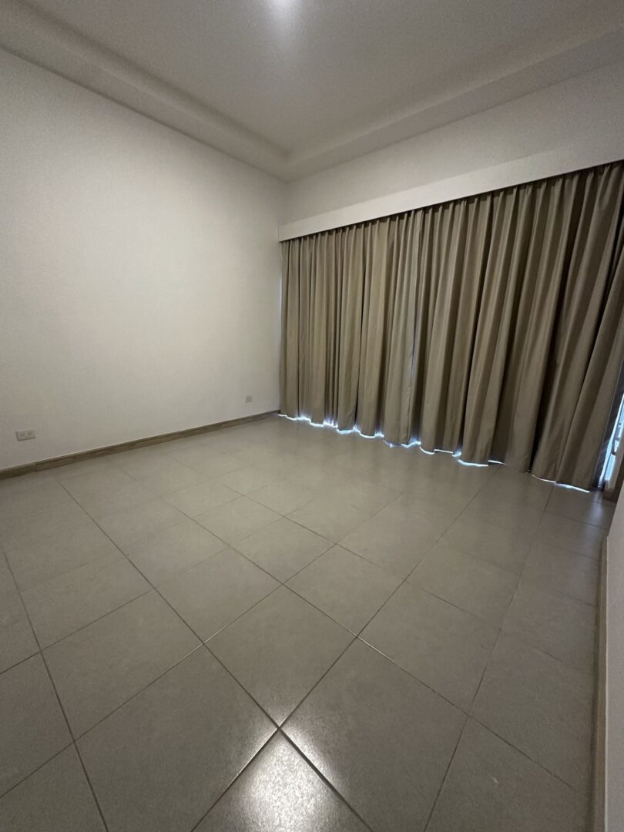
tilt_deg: -13.6
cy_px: 416
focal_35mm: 14
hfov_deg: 85.7
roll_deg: -2.3
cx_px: 312
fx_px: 336
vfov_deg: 102.1
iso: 400
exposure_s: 1/60
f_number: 2.2
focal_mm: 2.2
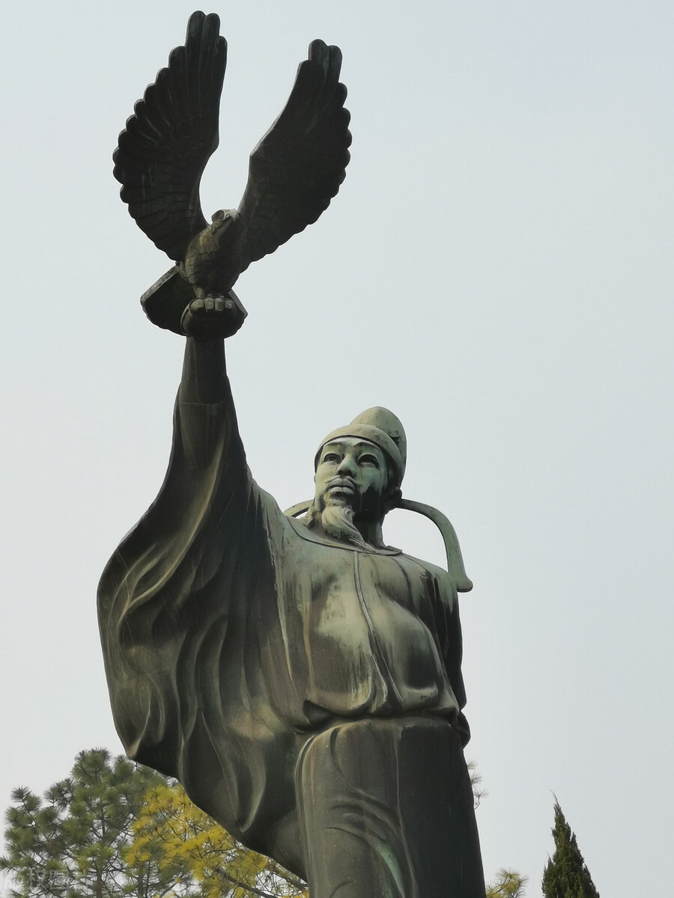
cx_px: 337
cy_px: 449
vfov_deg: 14.6
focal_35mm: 135
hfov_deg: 11.0
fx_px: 3505
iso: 50
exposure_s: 1/1014
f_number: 2.4
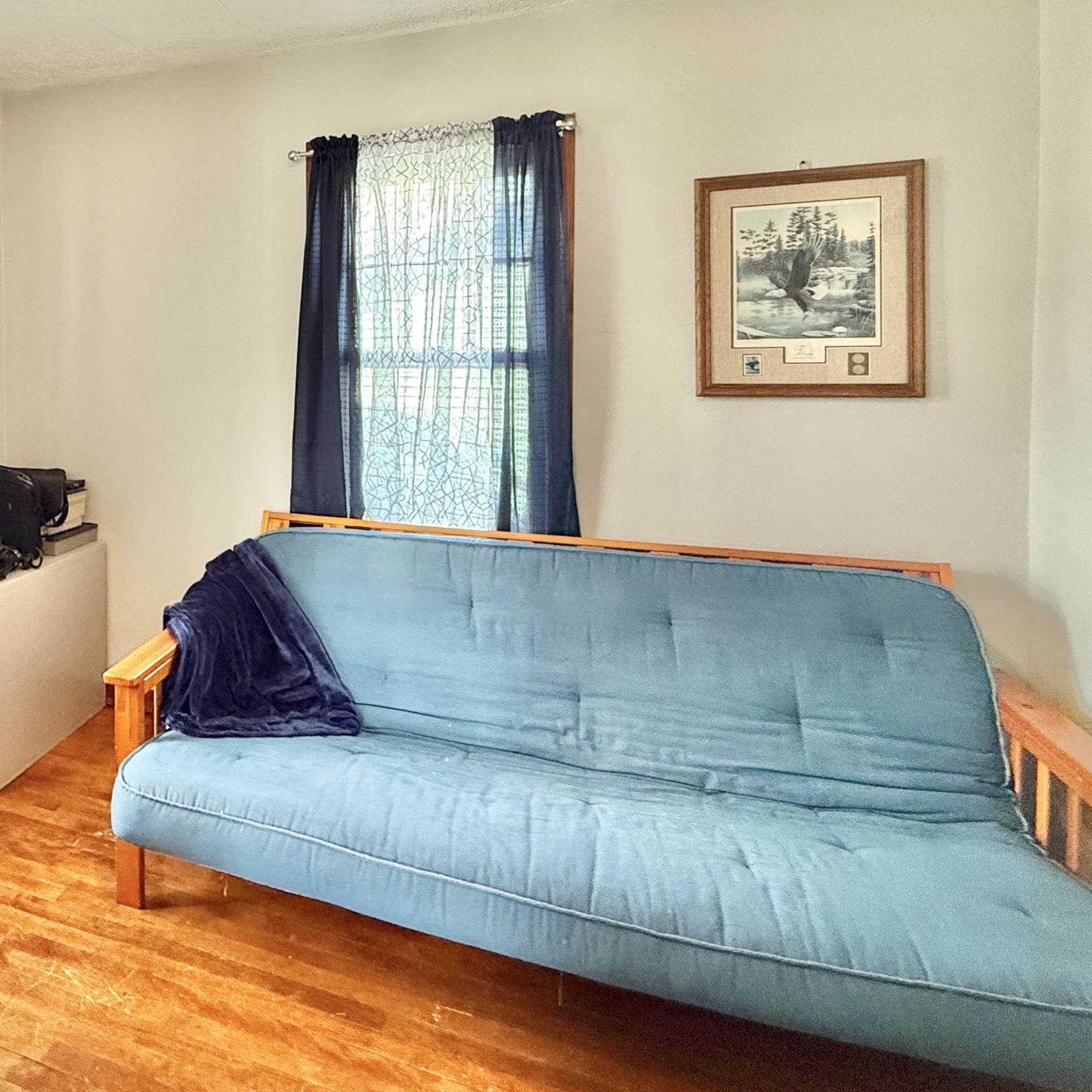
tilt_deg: +0.2
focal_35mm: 23
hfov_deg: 61.9
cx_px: 227
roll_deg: -1.1
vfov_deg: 65.5
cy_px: 364
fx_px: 821
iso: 400
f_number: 2.2
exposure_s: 1/60
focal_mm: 2.22
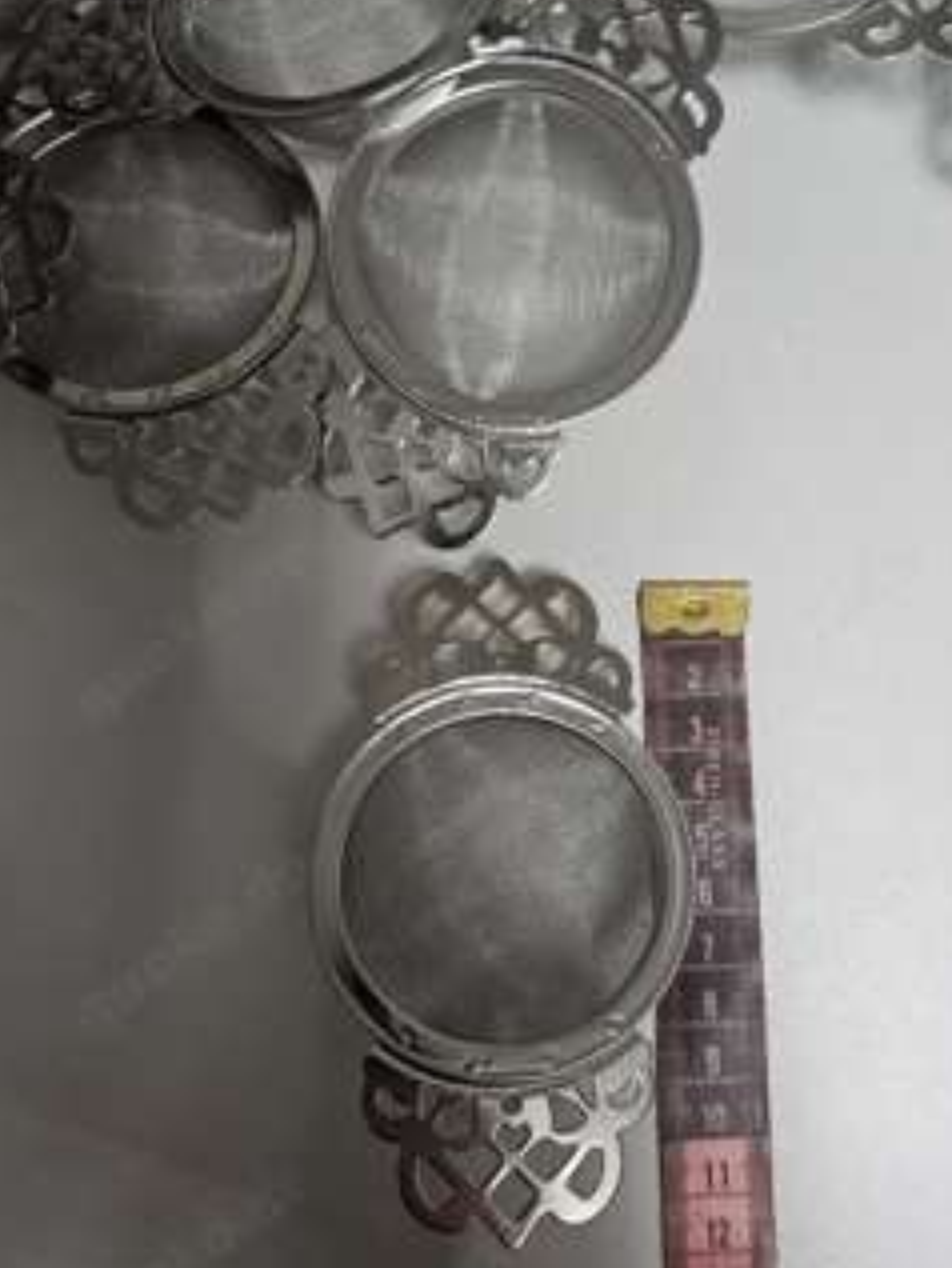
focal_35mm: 29
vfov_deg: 61.6
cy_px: 672
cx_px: 584
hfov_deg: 47.9
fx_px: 1063
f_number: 1.8
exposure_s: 1/100
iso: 125
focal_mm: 5.4
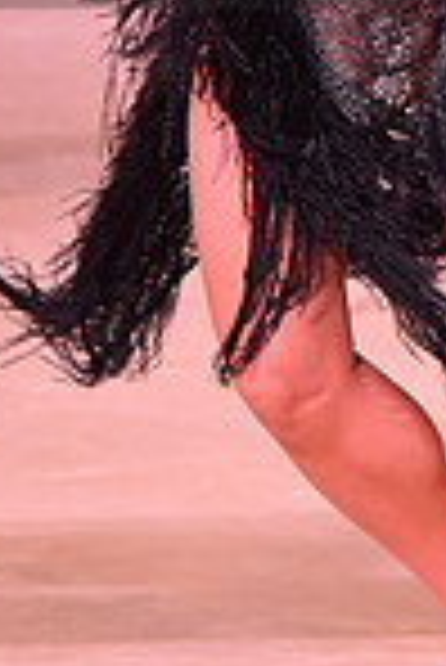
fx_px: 8843
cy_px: -140
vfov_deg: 4.3
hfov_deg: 2.9
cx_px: 228
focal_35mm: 477
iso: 2500
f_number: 5
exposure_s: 1/250
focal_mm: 122
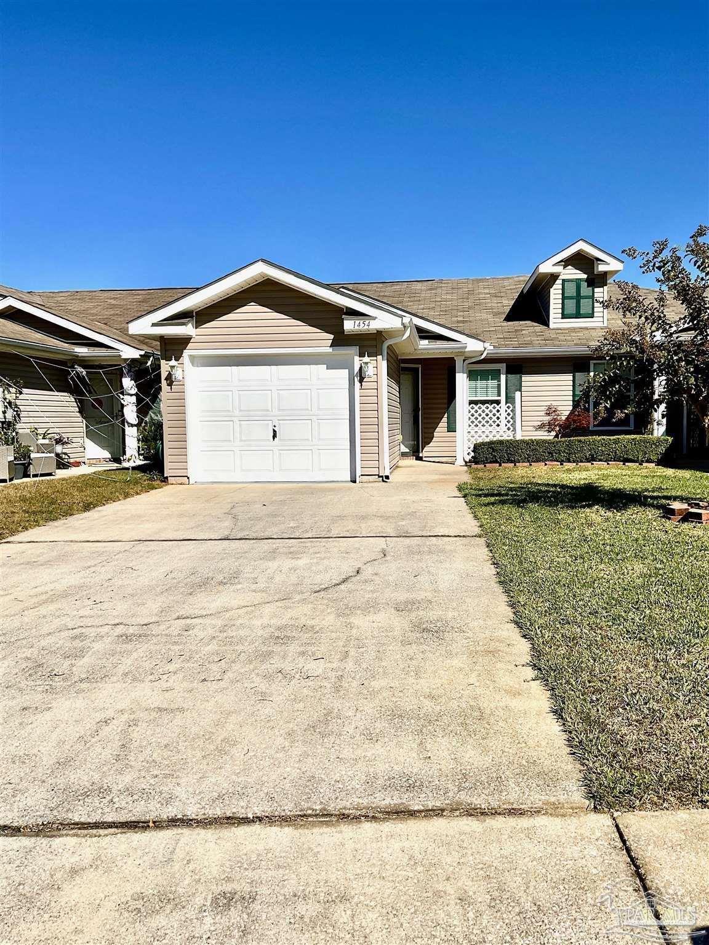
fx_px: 792
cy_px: 472
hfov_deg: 48.2
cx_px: 354
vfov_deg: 61.7
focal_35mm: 29
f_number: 1.8
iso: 20
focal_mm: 3
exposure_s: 1/4785
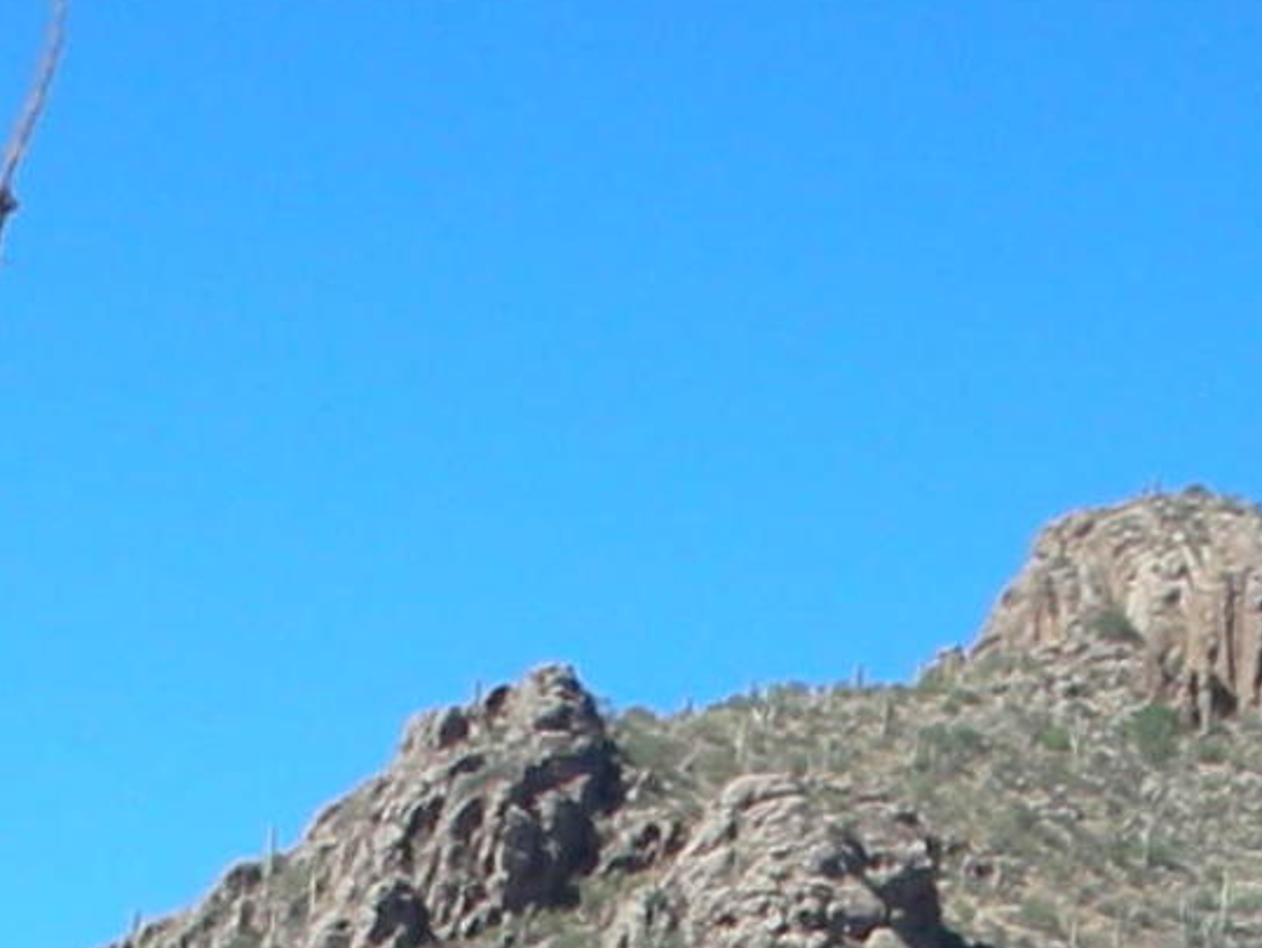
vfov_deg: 7.1
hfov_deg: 10.1
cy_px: 2342
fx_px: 7112
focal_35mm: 195
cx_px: 1114
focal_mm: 5.8
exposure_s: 1/430
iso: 50
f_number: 3
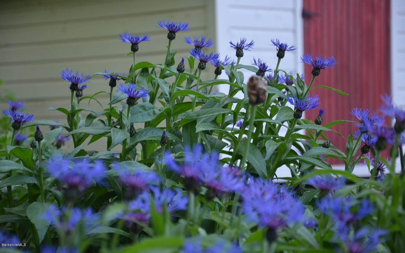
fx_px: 1523
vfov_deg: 9.5
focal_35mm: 138
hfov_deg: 15.1
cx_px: 203
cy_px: 120
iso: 400
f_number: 5.6
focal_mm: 90
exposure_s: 1/125
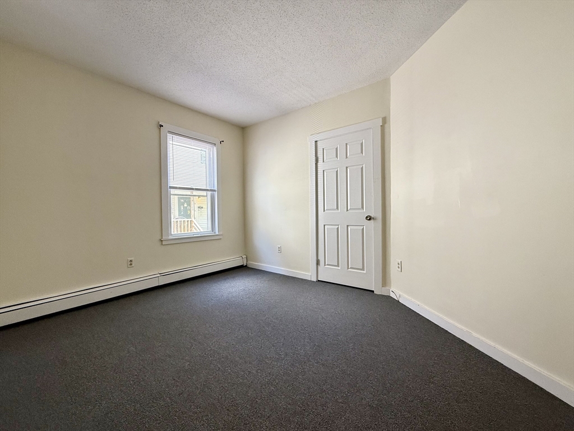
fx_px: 232
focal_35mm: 14
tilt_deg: -0.7
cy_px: 216
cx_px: 287
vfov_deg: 85.7
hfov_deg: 102.1
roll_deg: +1.4
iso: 200
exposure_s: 1/99
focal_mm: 2.22
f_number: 2.2
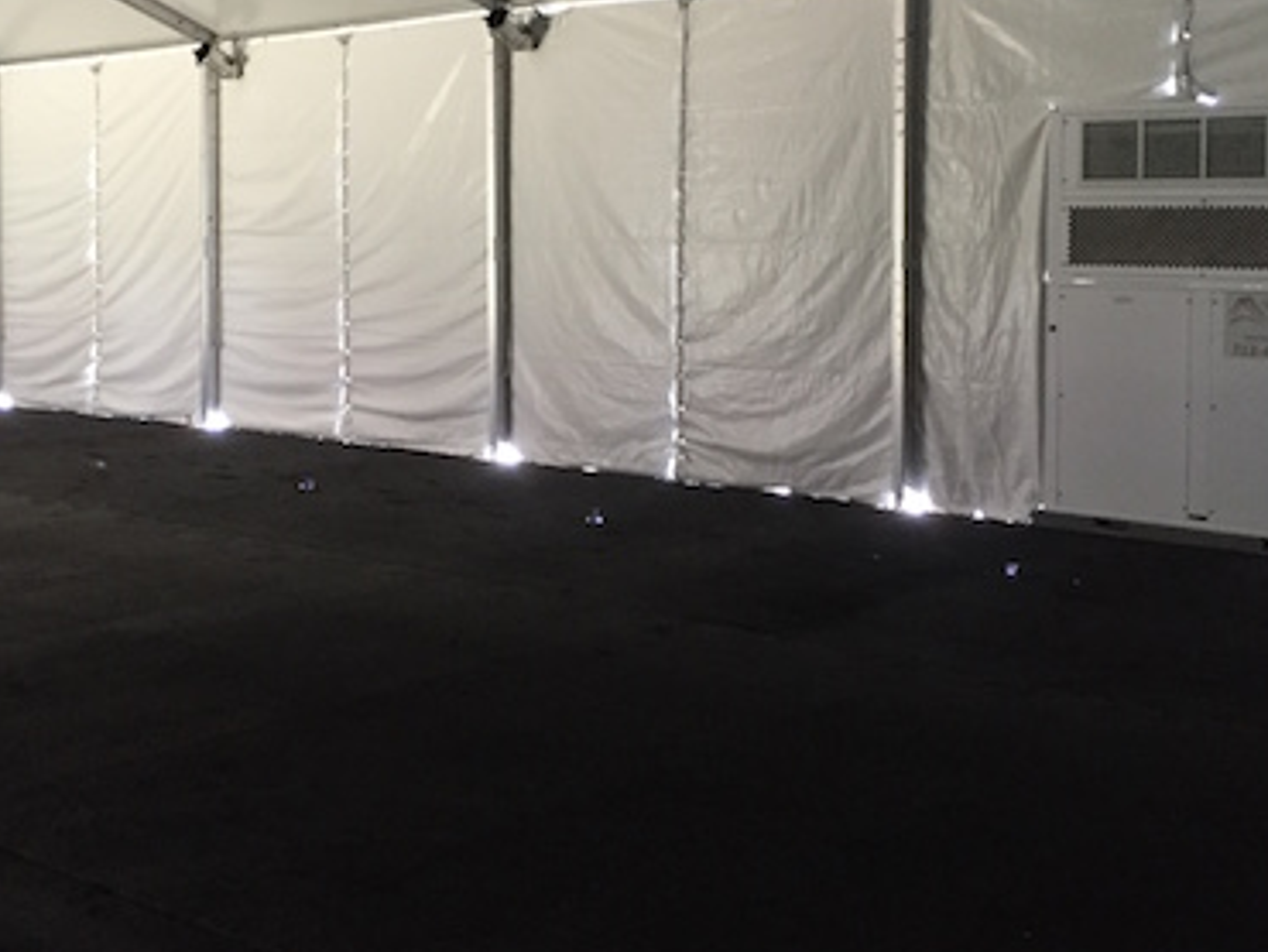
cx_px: 613
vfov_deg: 30.6
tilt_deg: -1.8
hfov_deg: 40.4
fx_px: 1723
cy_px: 295
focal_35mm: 47
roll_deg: -0.8
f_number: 2.2
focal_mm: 4.15
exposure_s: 1/30
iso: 200
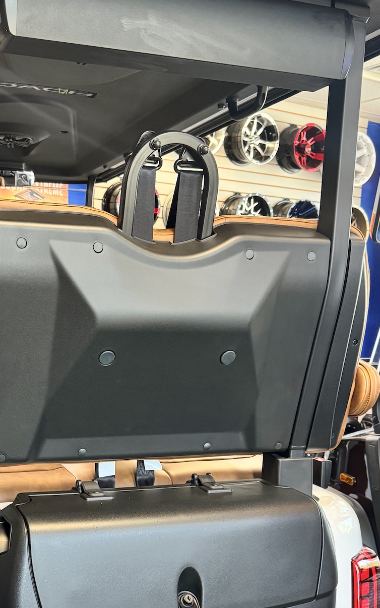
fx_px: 745
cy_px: 420
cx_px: 119
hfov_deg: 28.4
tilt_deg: -8.6
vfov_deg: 43.5
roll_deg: -1.5
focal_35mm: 45
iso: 500
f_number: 1.78
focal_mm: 6.76
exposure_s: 1/60
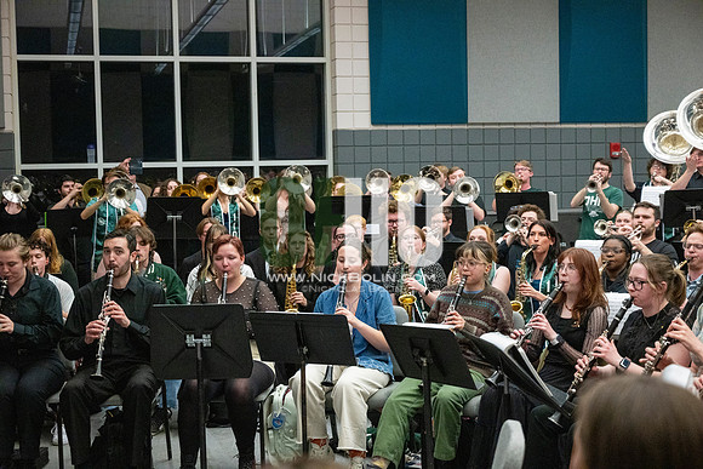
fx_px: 1055
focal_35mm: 54
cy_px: 234
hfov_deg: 36.9
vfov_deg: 25.1
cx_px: 352
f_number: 4
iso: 10000
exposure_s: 1/500
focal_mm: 54
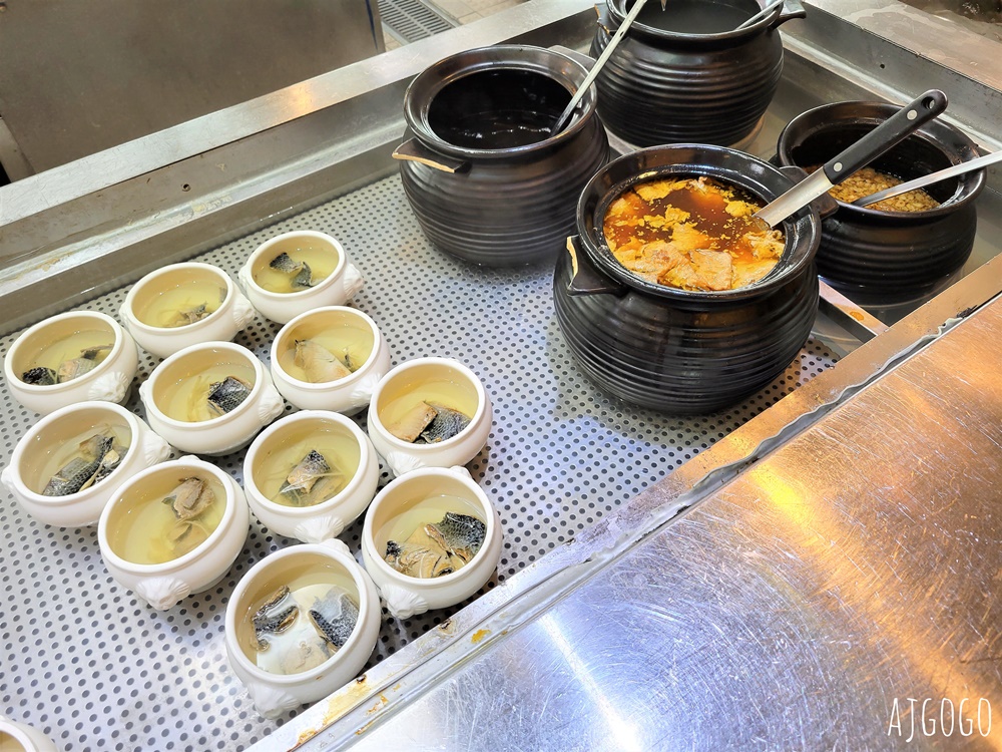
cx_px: 501
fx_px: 753
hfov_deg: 67.3
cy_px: 376
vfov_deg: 53.1
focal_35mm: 26
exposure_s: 1/120
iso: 100
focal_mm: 5.4
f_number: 1.8
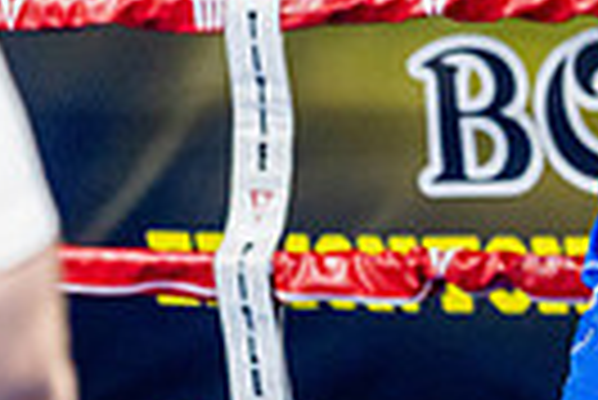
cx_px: 1205
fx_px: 4773
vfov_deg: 4.8
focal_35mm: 287
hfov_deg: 6.9
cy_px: 187
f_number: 2
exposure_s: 1/1000
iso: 4000
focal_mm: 66
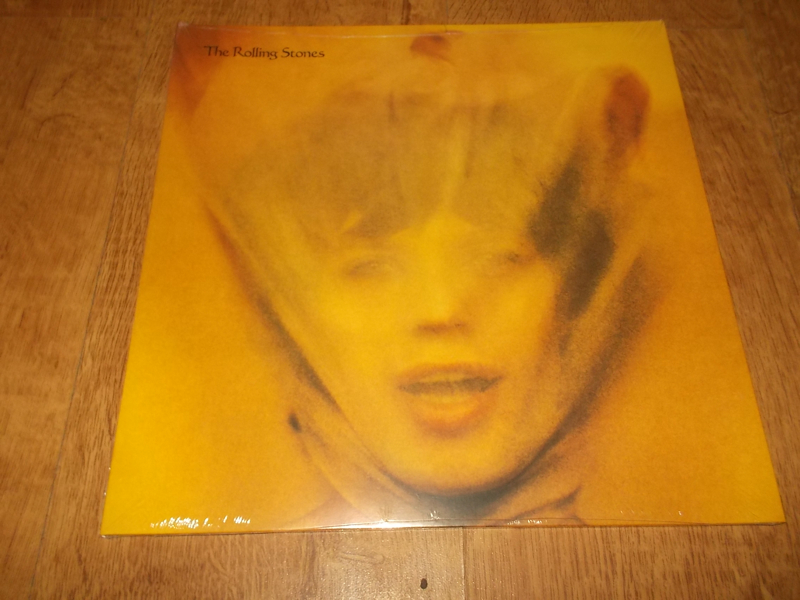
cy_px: 300
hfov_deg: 61.7
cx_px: 400
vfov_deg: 48.2
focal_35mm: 29
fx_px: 670
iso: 200
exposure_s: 1/30
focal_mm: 4.1
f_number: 3.3
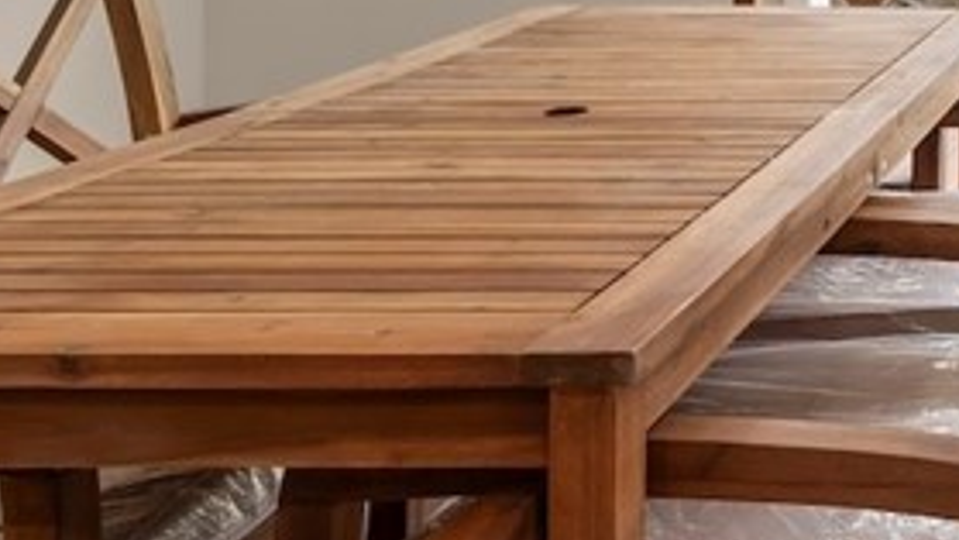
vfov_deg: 18.8
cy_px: -251
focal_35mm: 57
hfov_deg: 29.8
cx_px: 1222
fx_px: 1450
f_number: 10
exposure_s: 1/5
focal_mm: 14
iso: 160
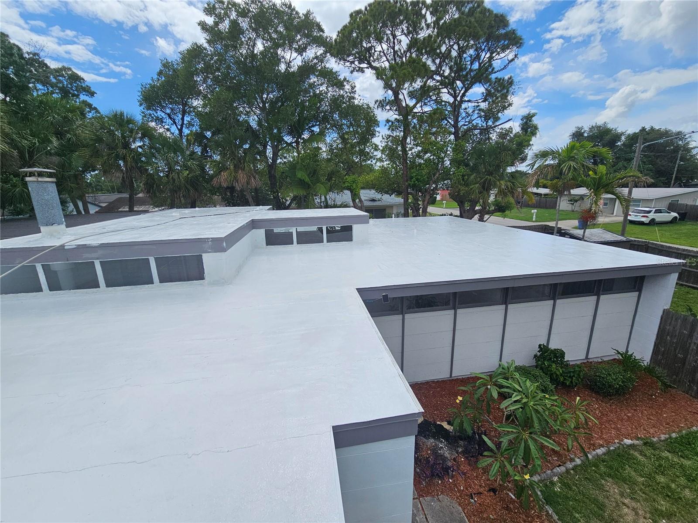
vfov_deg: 89.9
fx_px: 262
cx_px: 349
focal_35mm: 13
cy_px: 262
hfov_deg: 106.2
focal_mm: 2.2
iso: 50
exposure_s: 1/3988
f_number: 2.2
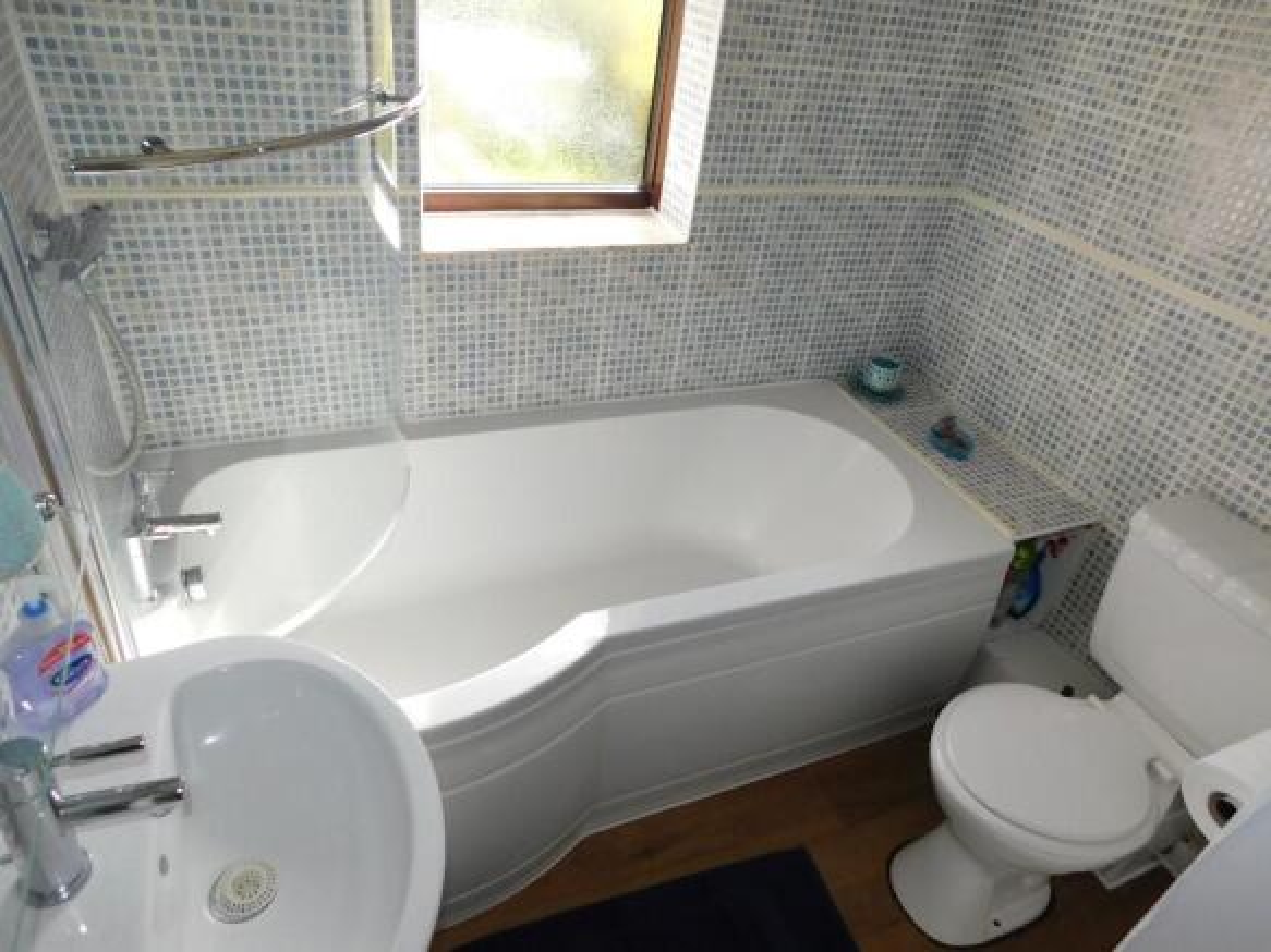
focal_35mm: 23
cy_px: 476
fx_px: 844
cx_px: 636
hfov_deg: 73.9
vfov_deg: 58.9
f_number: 3
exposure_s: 1/160
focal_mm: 4
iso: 125
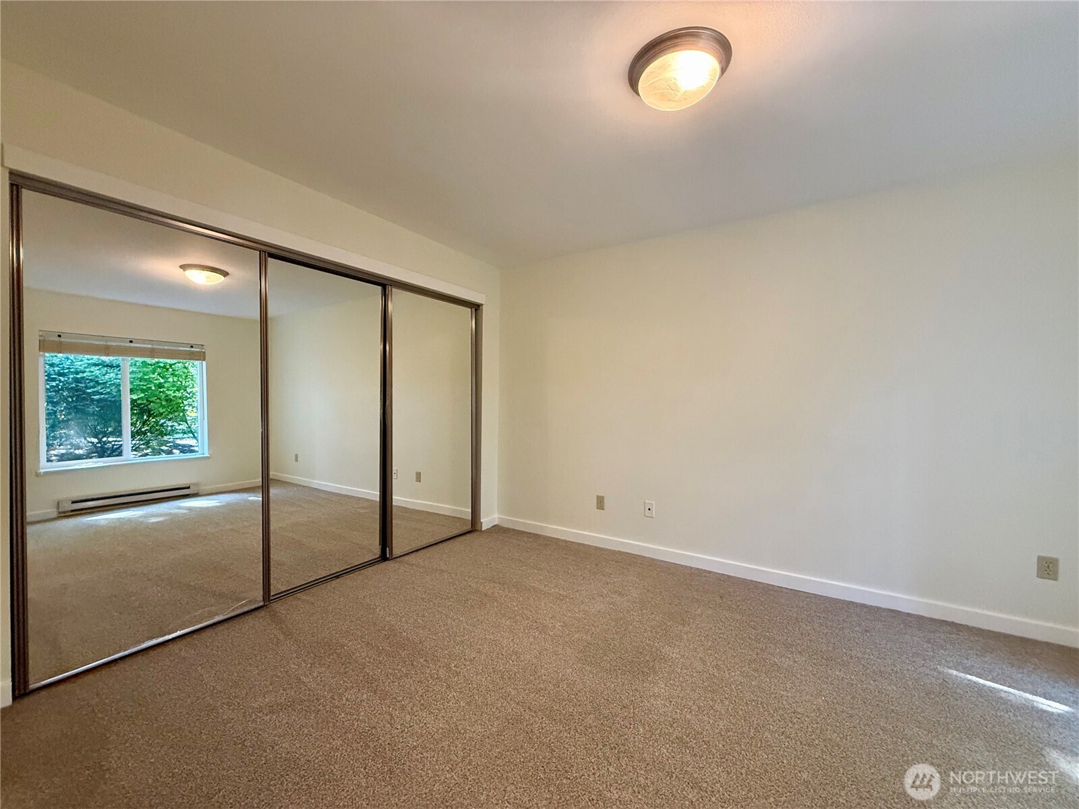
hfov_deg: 102.1
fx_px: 436
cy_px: 404
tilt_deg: +0.1
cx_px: 540
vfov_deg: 85.7
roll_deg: -0.7
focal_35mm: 14
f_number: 2.2
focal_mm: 2.22
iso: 500
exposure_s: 1/60
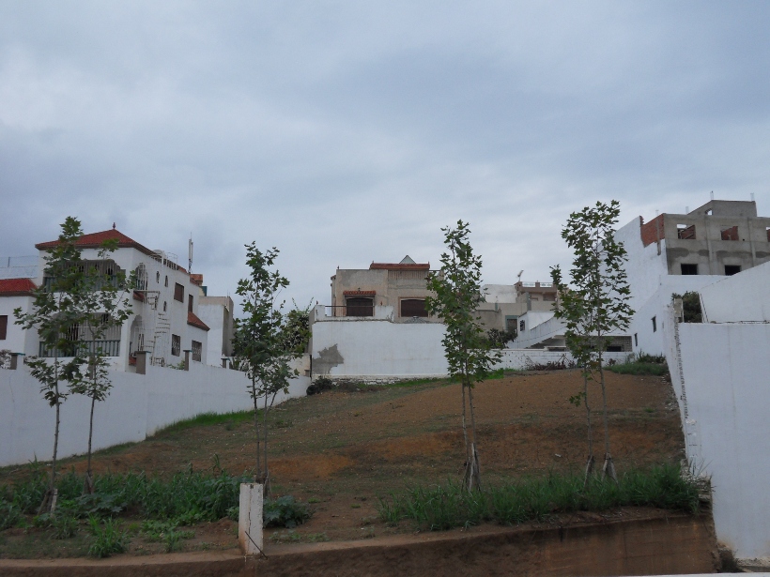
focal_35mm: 32
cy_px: 288
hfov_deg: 56.8
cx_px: 385
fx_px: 712
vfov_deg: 44.2
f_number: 8.2
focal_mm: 5.6
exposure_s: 1/180
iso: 80
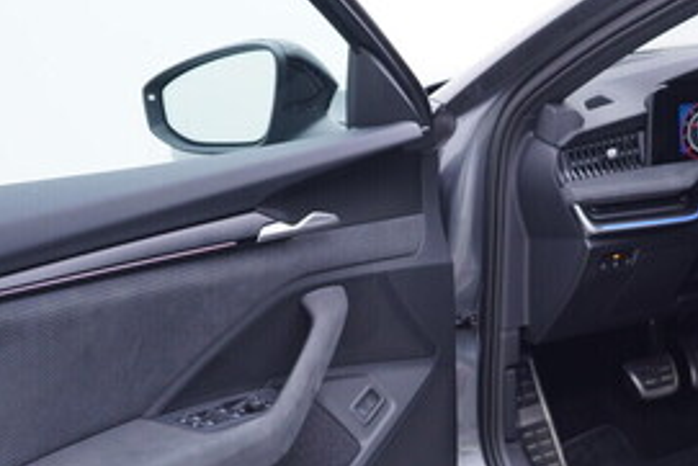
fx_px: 1416
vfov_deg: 18.6
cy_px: 323
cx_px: 541
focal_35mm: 73
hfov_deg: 27.2
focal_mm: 24
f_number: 2.8
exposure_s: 1/40
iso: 125
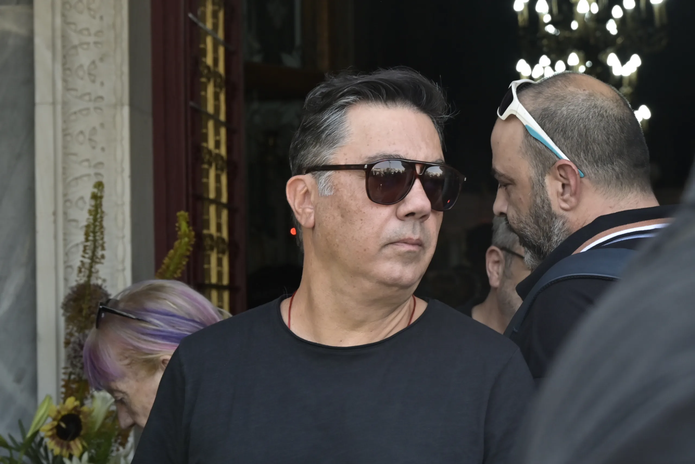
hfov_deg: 17.3
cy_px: 232
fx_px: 2278
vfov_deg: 11.6
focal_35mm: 118
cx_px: 348
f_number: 8
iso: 1000
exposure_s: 1/400
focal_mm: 79
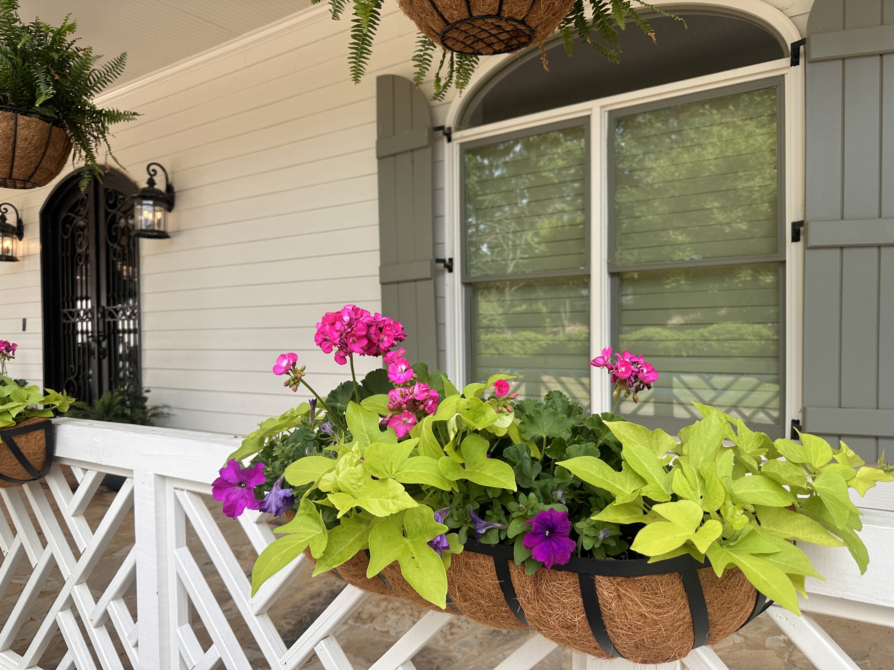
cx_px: 447
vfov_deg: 56.8
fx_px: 620
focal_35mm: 24
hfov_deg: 71.6
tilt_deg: -2.2
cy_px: 335
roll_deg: +0.7
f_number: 1.78
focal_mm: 6.86
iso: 80
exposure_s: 1/935
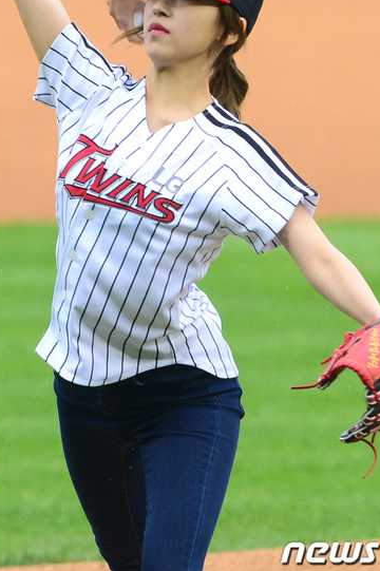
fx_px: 7926
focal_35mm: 500
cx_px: 206
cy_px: 229
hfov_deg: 2.7
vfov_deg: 4.1
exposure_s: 1/1000
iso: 1000
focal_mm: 400
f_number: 5
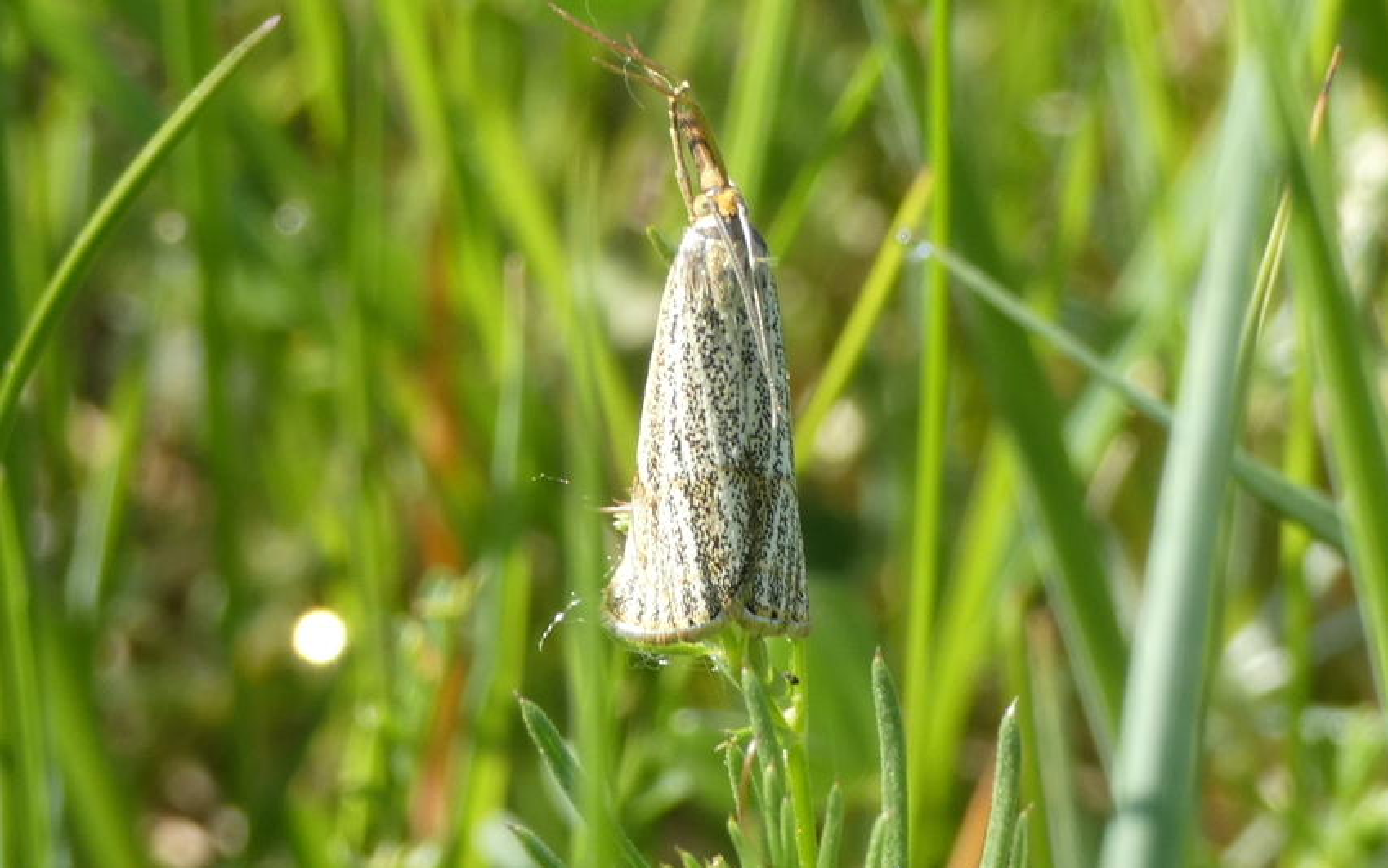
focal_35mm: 164
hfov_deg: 12.8
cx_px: 696
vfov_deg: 8.0
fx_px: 6205
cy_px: 445
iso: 100
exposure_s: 1/80
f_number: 5.4
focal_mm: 27.5
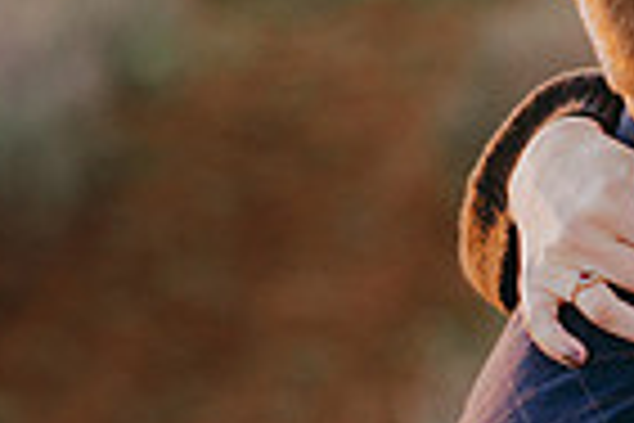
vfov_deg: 3.9
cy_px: 378
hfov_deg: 5.8
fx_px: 6146
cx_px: 1165
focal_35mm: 349
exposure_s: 1/640
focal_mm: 85
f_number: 2.8
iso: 200
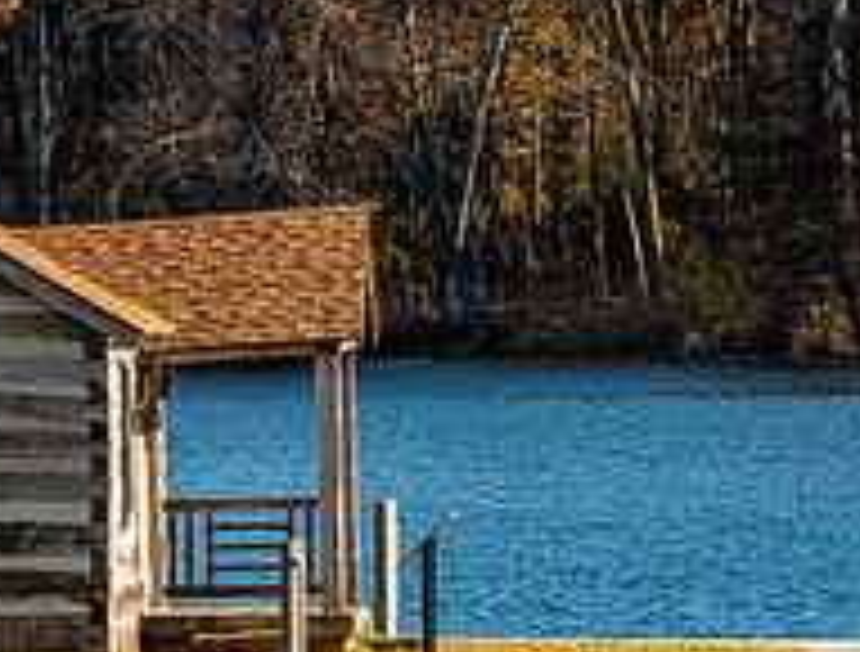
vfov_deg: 2.4
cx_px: 411
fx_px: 15421
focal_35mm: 618
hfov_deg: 3.2
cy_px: 463
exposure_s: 1/125
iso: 100
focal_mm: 160
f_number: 7.1
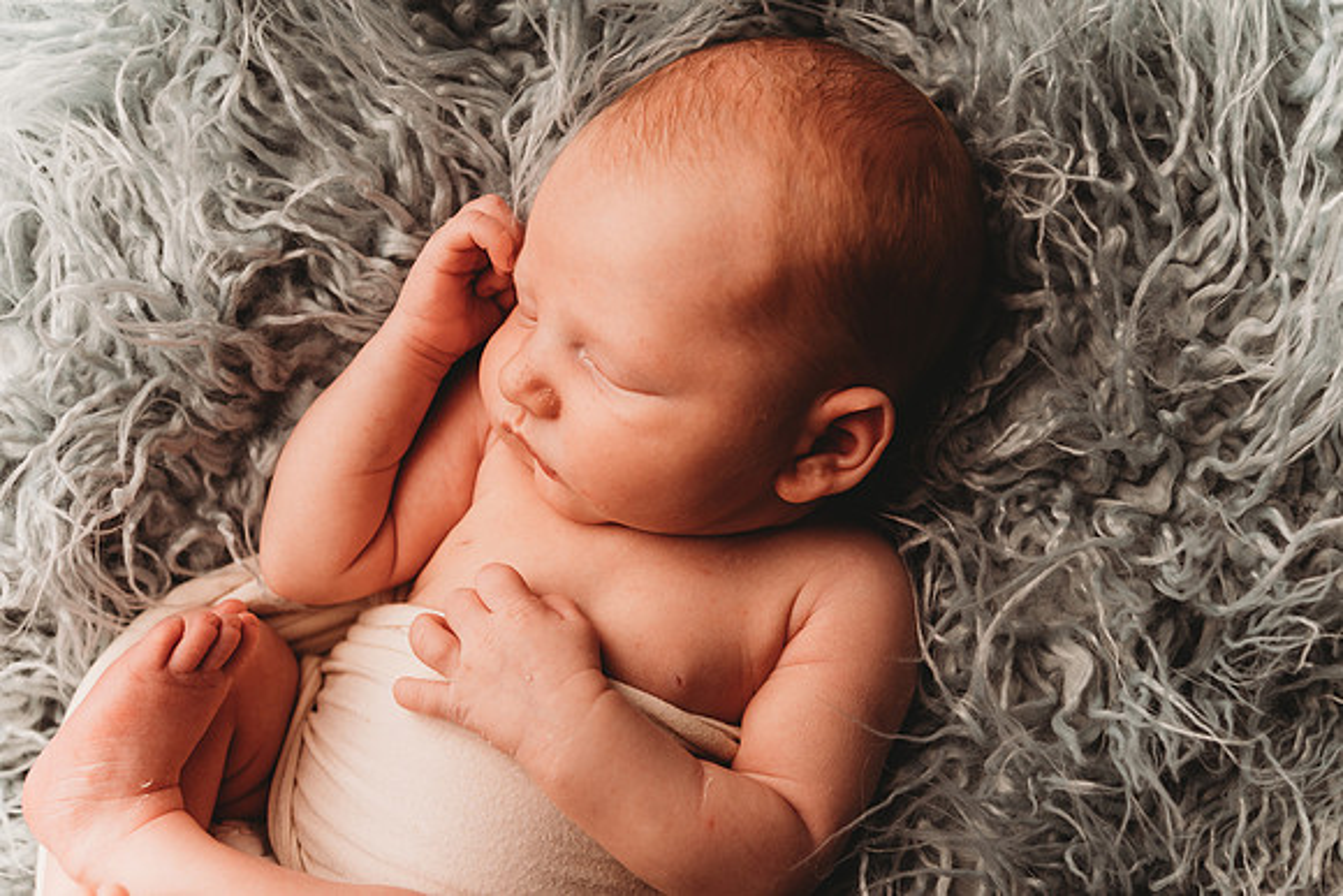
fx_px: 1866
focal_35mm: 50
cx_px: 672
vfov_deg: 27.0
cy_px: 448
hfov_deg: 39.6
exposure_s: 1/160
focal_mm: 50
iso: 100
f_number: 4
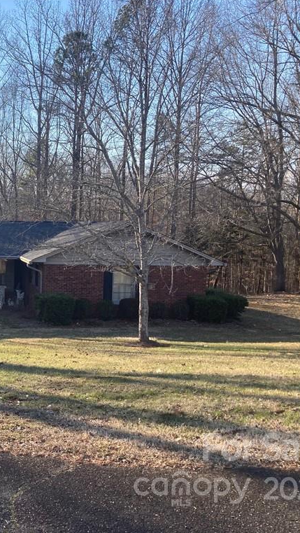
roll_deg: -2.2
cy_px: 266
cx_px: -15
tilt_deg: -3.7
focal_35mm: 41
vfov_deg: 49.4
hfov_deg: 27.1
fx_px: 579
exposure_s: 1/813
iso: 20
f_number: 1.8
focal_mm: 3.99
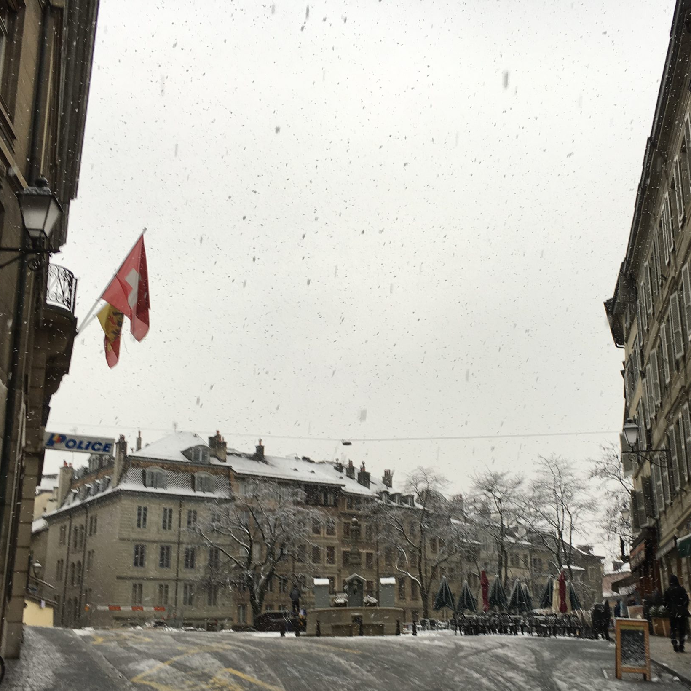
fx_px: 903
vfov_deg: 41.8
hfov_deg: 41.7
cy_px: 391
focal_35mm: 40
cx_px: 413
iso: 25
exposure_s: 1/103
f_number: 2.2
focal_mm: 4.15
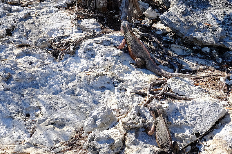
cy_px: 62
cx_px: 140
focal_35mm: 70
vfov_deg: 19.4
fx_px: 451
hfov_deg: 28.8
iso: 200
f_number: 10
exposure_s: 1/170
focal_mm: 23
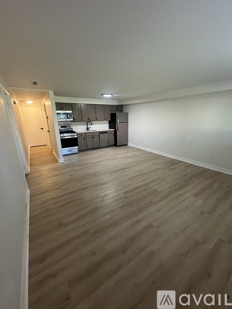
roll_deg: +1.0
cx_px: 116
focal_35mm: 14
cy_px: 154
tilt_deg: -16.7
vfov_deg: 102.1
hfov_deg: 85.7
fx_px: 125
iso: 250
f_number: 2.2
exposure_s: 1/60
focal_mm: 2.22
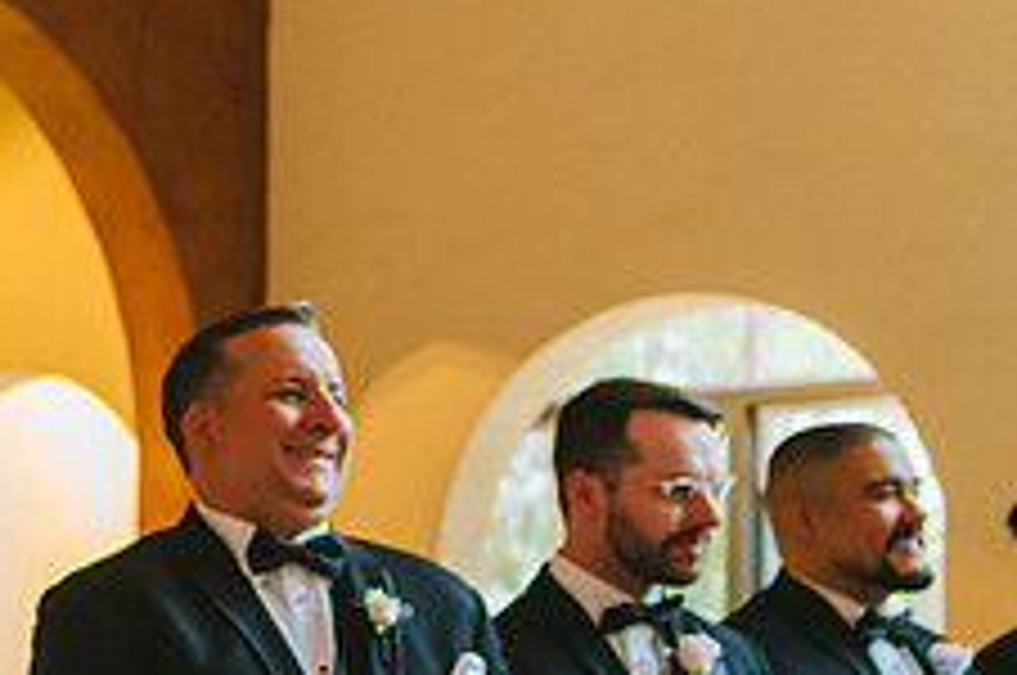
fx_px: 2539
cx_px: -266
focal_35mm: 90
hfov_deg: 20.8
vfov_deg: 14.9
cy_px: 668
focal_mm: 35
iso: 3200
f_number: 2.2
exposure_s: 1/200
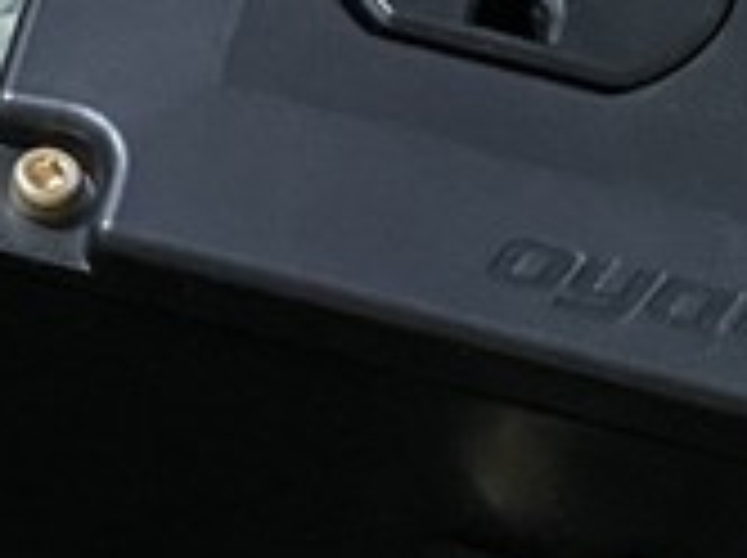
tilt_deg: -64.4
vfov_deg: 3.9
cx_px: -162
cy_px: 765
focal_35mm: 376
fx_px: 8102
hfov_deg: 5.3
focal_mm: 6
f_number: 2
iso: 250
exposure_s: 1/51
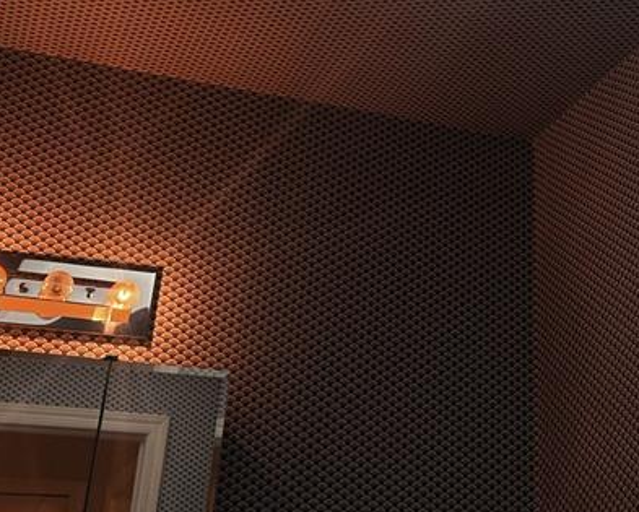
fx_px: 1154
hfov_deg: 30.0
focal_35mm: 61
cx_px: 540
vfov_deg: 24.1
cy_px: 18
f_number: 1.78
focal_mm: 6.86
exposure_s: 1/604
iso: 80
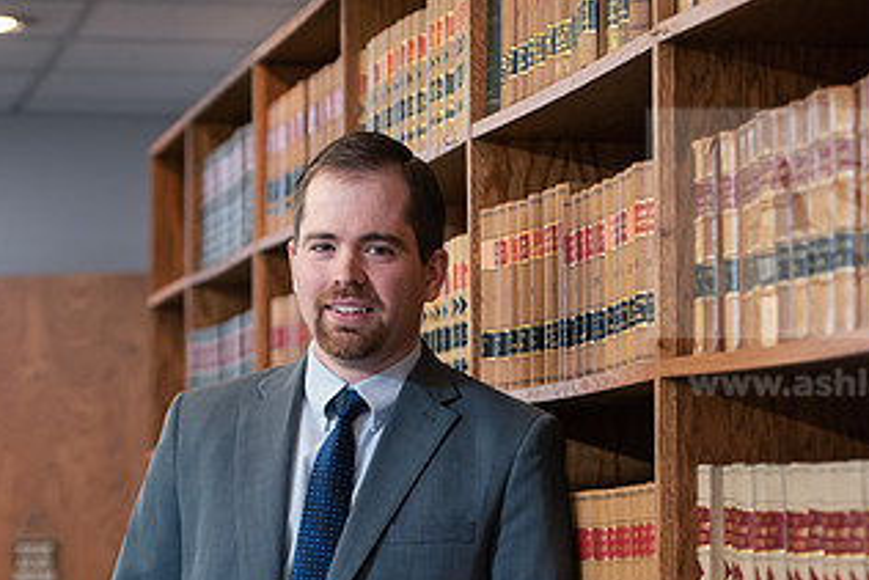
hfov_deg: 13.9
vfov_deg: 9.3
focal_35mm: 147
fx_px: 3550
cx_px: 564
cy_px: 441
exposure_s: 1/125
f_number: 3.2
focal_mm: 80
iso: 800
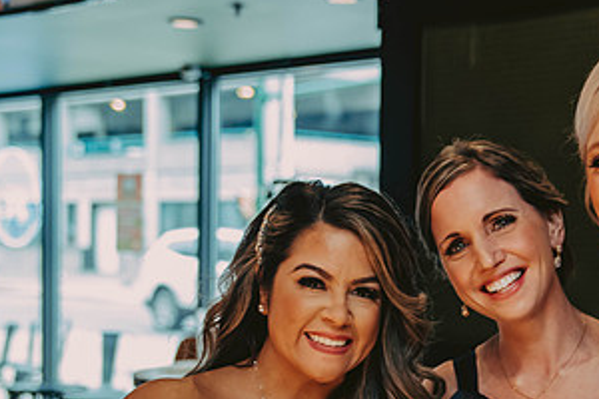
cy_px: 328
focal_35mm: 87
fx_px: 1447
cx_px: 505
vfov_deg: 15.6
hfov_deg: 22.9
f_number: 3.2
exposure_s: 1/80
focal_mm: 45
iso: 1250
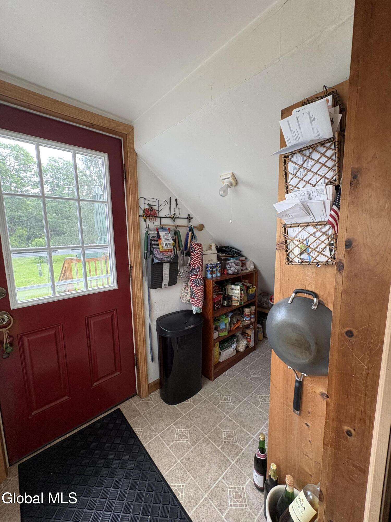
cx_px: 196
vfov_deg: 102.1
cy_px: 261
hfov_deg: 85.7
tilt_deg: -6.8
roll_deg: -0.2
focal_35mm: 14
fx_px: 211
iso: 250
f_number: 2.2
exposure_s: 1/70
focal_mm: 2.22
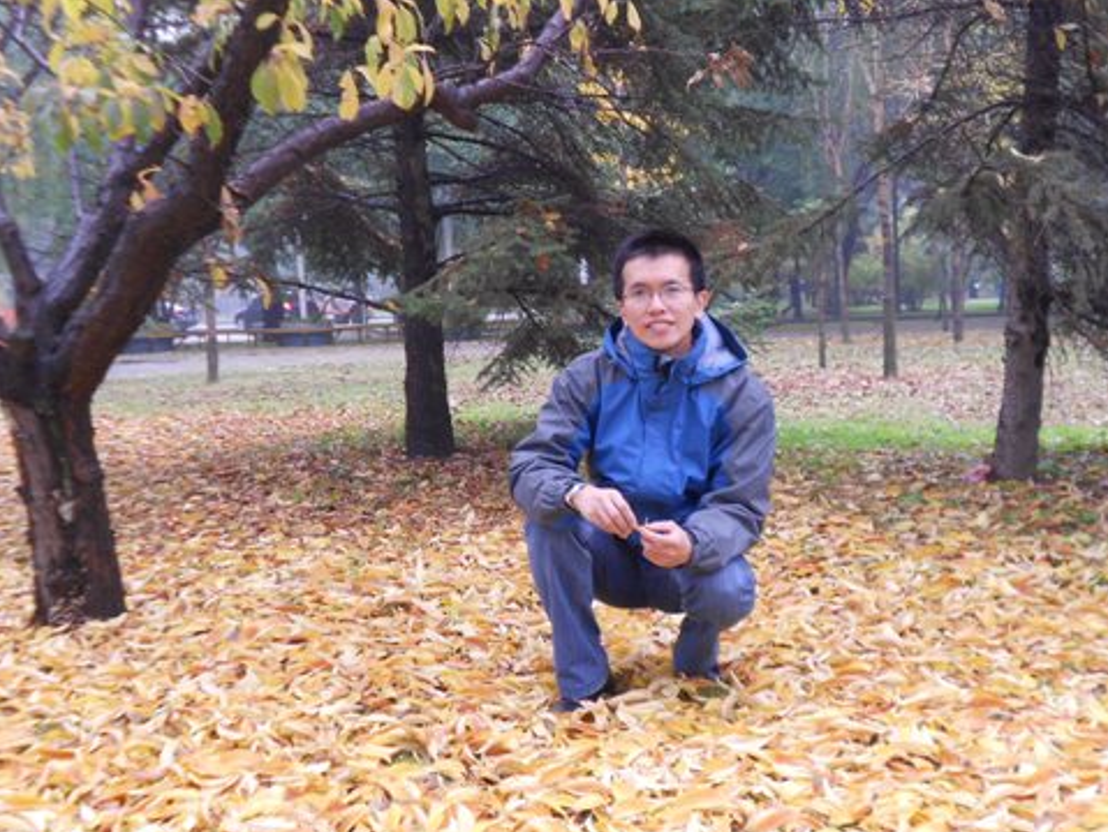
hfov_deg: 42.8
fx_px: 1409
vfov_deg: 32.9
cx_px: 620
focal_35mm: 44
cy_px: 434
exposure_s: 1/30
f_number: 3.9
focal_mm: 6.7
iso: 80
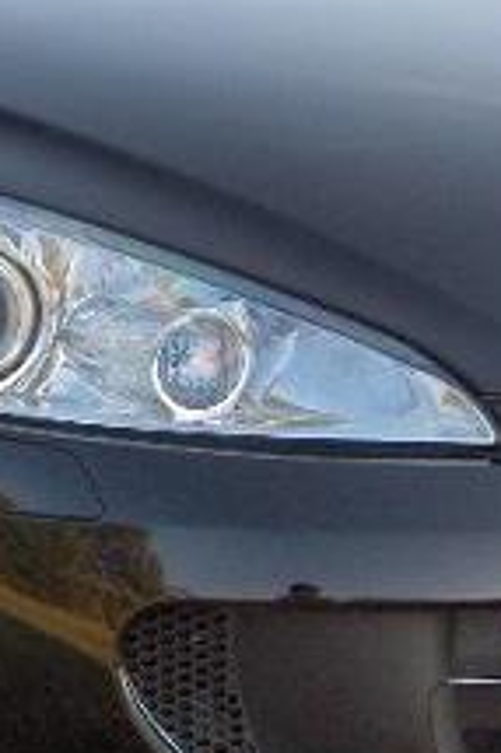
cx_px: -235
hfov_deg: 10.9
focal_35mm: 121
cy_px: 354
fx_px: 2530
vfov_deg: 16.9
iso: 100
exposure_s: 1/413
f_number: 2.8
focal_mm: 8
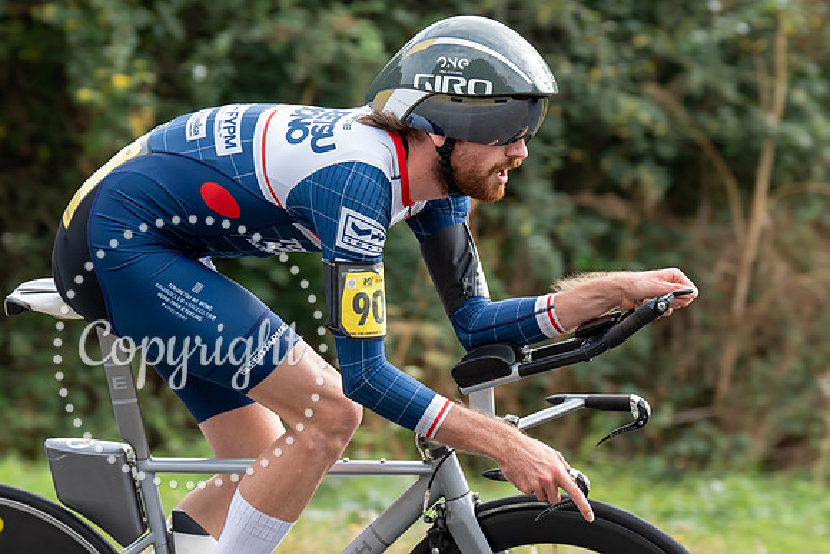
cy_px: 246
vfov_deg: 6.1
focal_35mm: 227
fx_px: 5225
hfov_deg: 9.1
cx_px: 426
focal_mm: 108
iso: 500
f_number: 4
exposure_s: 1/1000
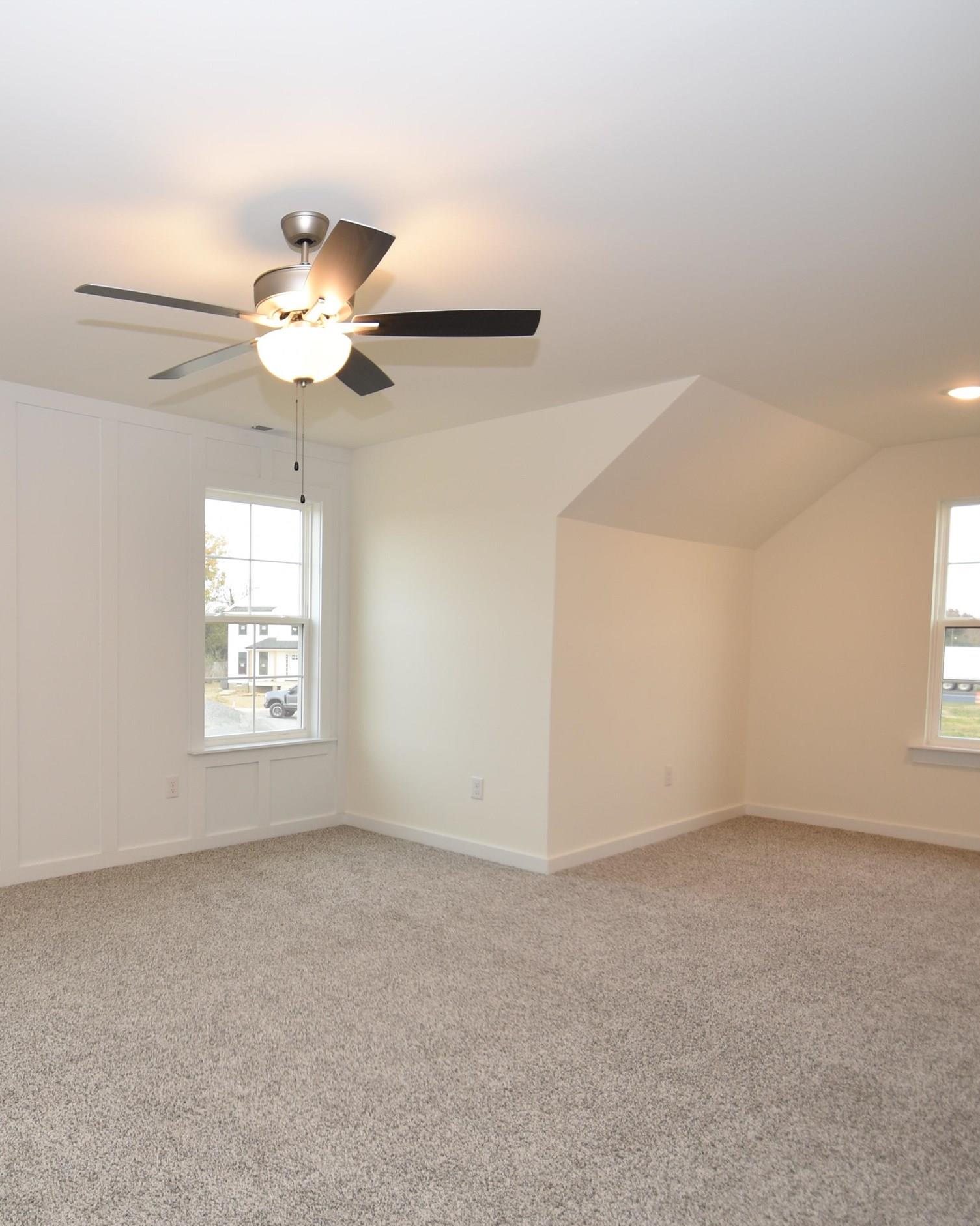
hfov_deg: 59.0
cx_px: 302
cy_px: 647
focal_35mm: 23
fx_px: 834
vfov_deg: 72.5
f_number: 4
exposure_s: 1/60
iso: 250
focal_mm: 10
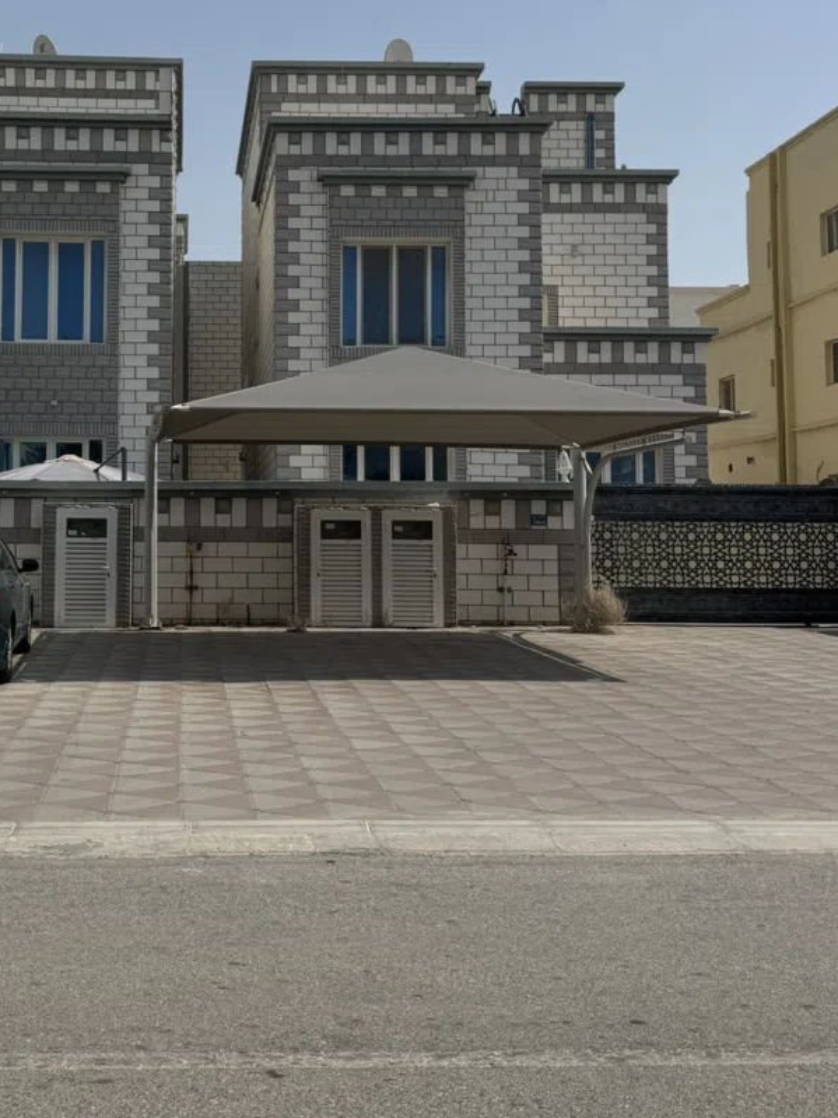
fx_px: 1324
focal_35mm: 41
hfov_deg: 34.4
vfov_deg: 45.5
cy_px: 437
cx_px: 215
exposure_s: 1/9009
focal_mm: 6.76
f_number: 1.78
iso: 80
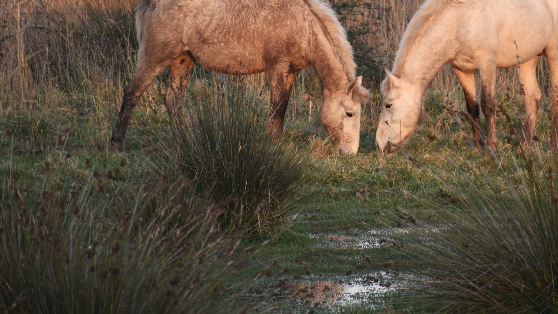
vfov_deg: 1.9
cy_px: 71
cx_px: 348
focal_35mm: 655
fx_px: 9691
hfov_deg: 3.3
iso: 100
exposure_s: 1/60
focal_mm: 300
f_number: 6.3
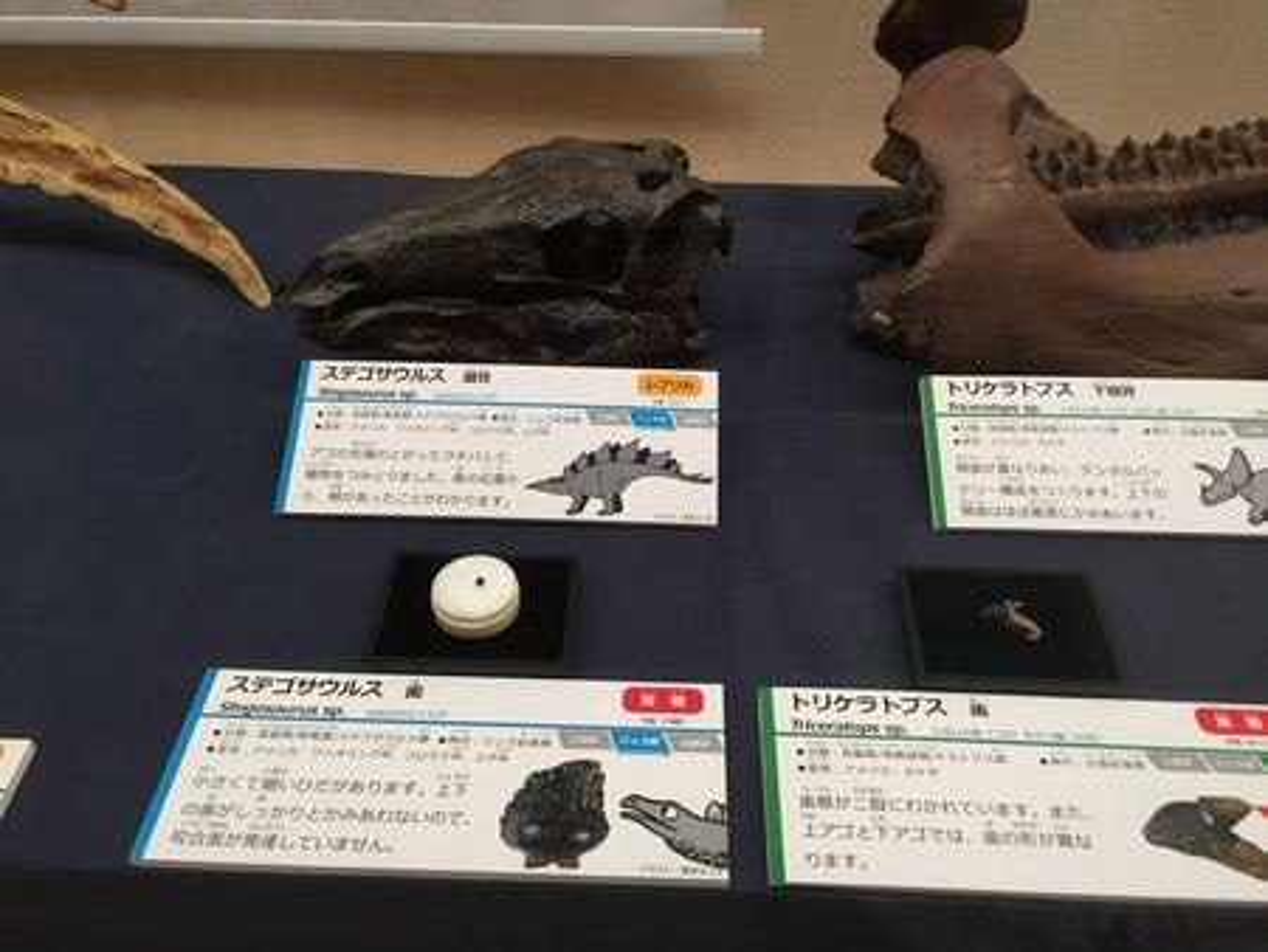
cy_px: 476
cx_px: 634
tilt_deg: -41.7
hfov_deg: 61.6
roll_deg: +0.3
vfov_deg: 48.3
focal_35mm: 29
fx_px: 1063
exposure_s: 1/33
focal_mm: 4.15
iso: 80
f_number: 2.2
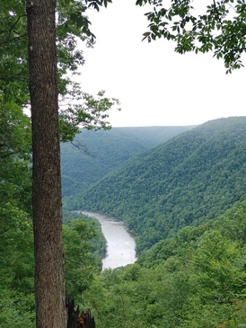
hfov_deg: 38.4
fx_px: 350
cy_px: 164
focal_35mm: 37
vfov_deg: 50.1
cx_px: 158
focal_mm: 4.81
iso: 50
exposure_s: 1/155
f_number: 1.8
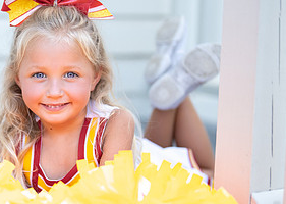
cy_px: 101
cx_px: 54
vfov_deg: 12.1
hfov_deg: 16.9
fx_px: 957
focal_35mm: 118
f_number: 1.2
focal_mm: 50
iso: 100
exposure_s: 1/2000
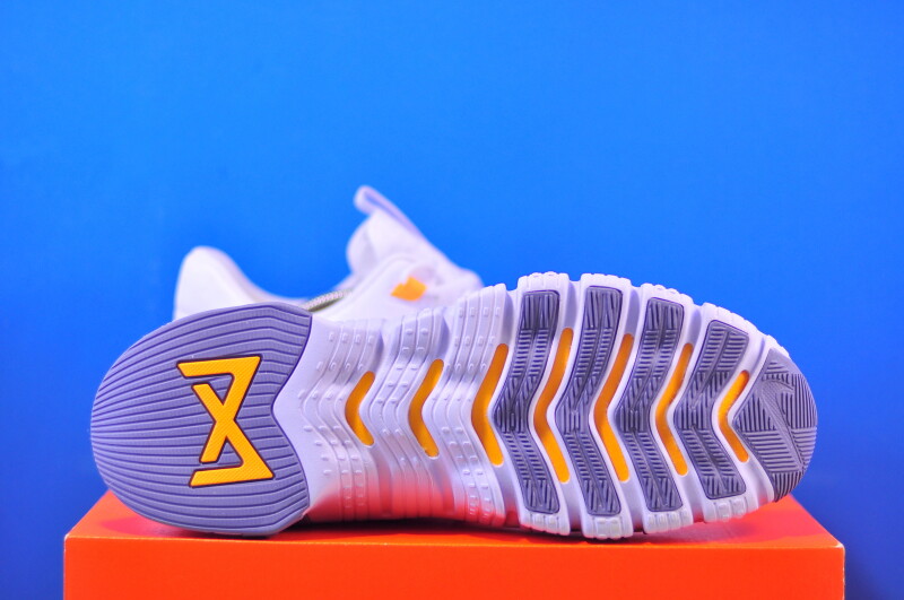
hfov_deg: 27.0
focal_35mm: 75
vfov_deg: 18.1
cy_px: 300
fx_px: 1881
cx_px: 452
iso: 250
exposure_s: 1/320
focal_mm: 50
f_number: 2
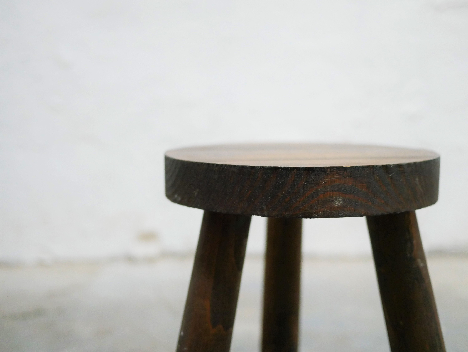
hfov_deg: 46.8
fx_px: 541
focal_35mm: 40
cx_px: 234
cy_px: 176
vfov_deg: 36.0
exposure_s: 1/60
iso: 2500
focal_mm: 20
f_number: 1.7
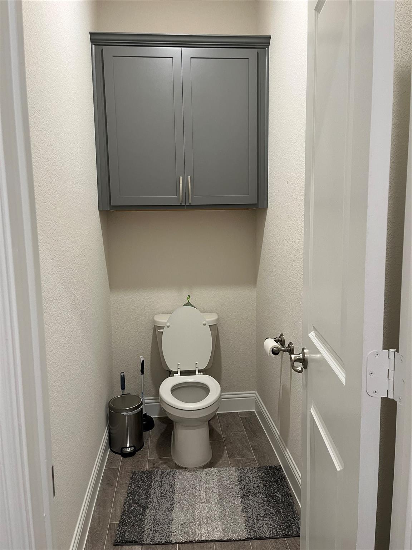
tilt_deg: -7.8
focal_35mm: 26
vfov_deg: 67.3
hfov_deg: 53.1
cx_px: 206
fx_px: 413
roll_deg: +0.7
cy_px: 275
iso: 125
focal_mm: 5.1
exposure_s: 1/60
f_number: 1.6
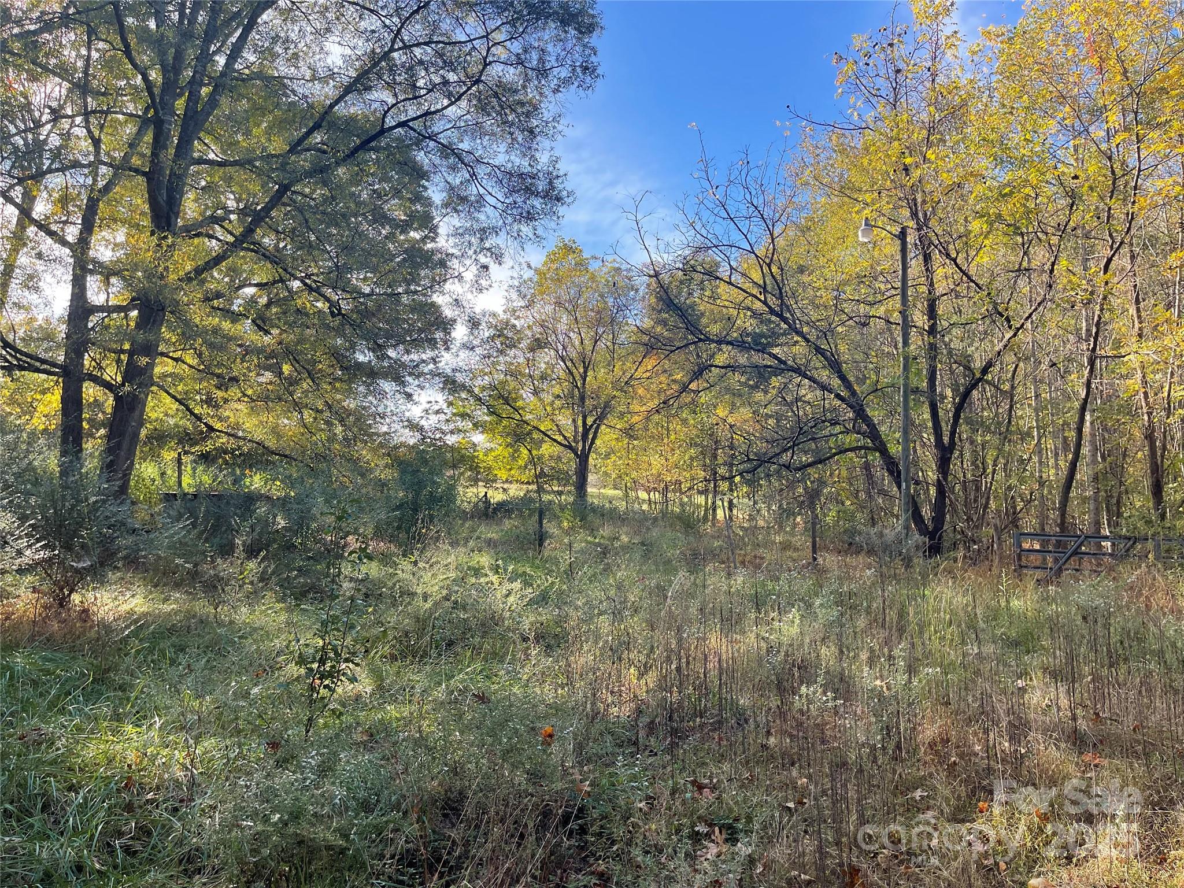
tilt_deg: +5.2
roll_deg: +0.5
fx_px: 855
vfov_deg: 54.9
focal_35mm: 25
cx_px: 592
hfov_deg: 69.4
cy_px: 444
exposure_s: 1/631
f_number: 1.6
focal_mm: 5.1
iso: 32
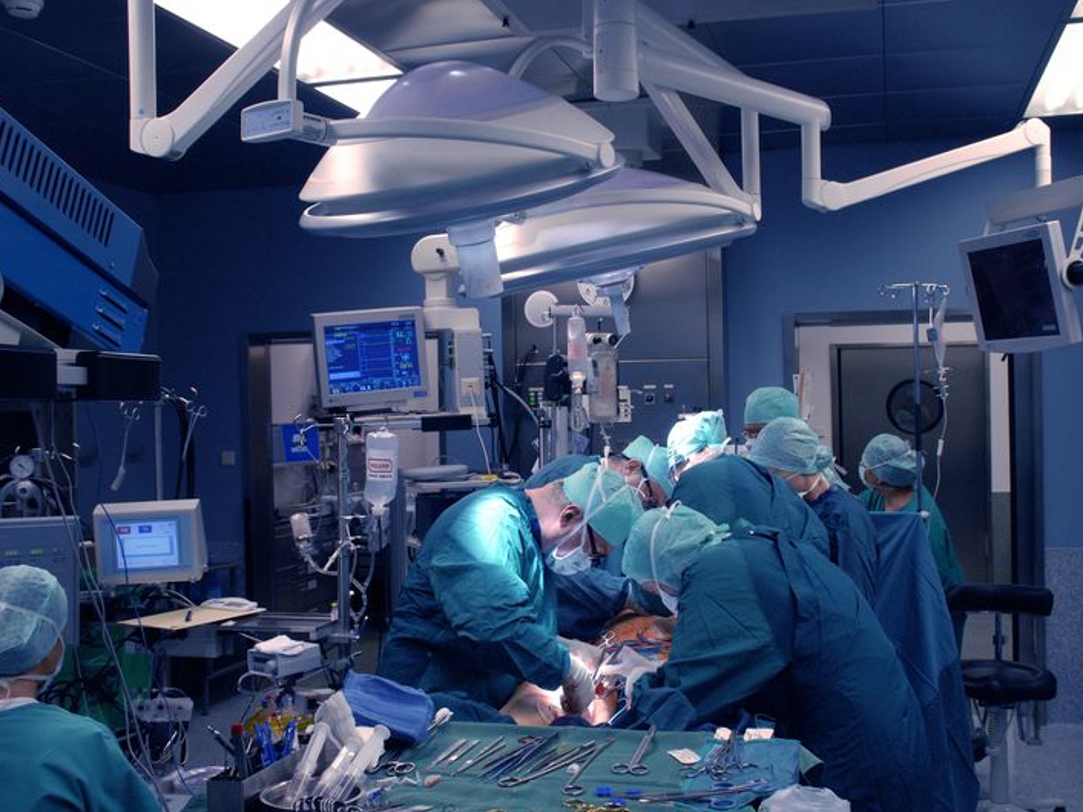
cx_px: 607
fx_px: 1126
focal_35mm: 36
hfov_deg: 51.2
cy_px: 409
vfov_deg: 39.6
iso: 800
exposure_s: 1/60
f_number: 9
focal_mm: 22
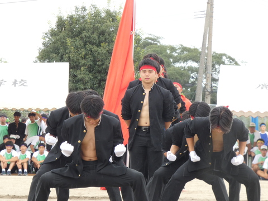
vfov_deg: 5.0
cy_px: 100
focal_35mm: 300
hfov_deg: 6.6
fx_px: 2323
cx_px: 134
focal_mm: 53.8
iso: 200
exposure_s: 1/125
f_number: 5.5
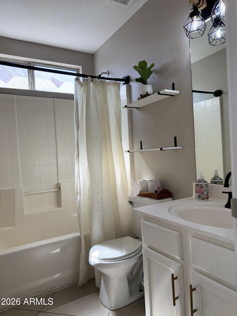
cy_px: 158
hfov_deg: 56.8
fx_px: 219
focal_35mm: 24
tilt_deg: -0.2
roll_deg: +3.2
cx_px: 118
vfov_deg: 71.6
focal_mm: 6.76
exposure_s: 1/711
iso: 50
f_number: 1.78
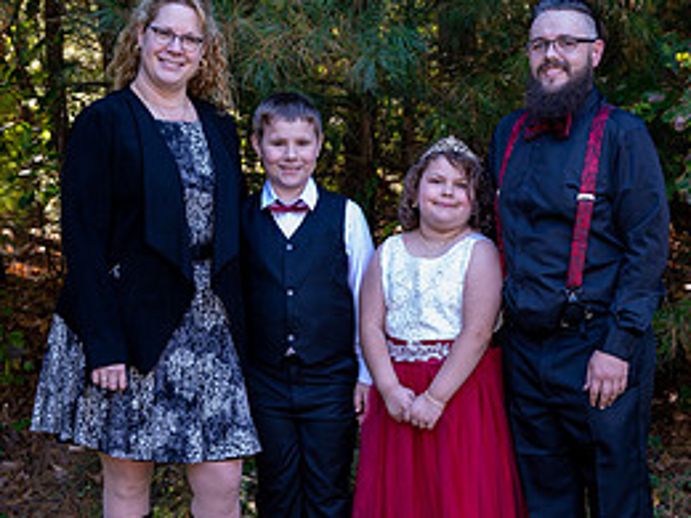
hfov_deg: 21.1
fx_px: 1856
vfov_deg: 15.8
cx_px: 365
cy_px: 361
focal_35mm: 93
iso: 720
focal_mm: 56
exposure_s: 1/60
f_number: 5.6
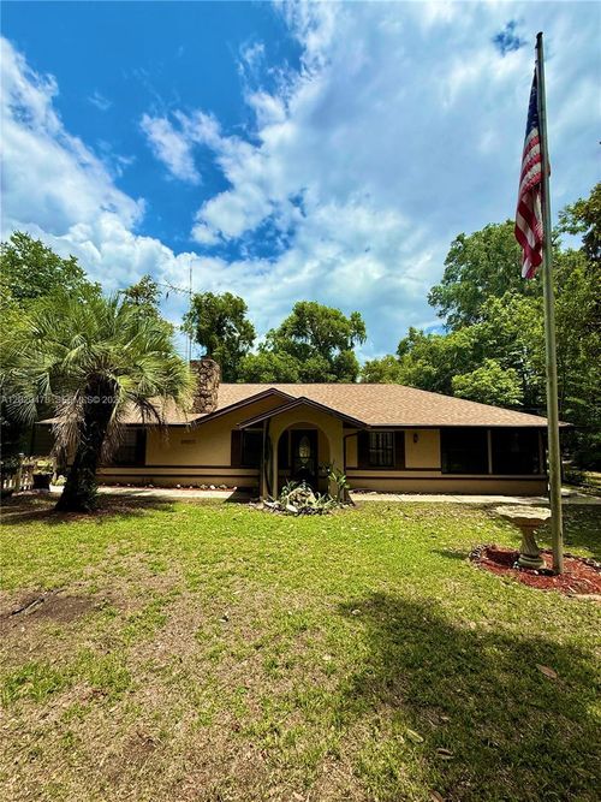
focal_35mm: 14
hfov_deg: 85.7
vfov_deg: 102.1
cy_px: 401
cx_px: 300
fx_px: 324
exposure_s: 1/3663
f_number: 2.2
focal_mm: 2.22
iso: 50
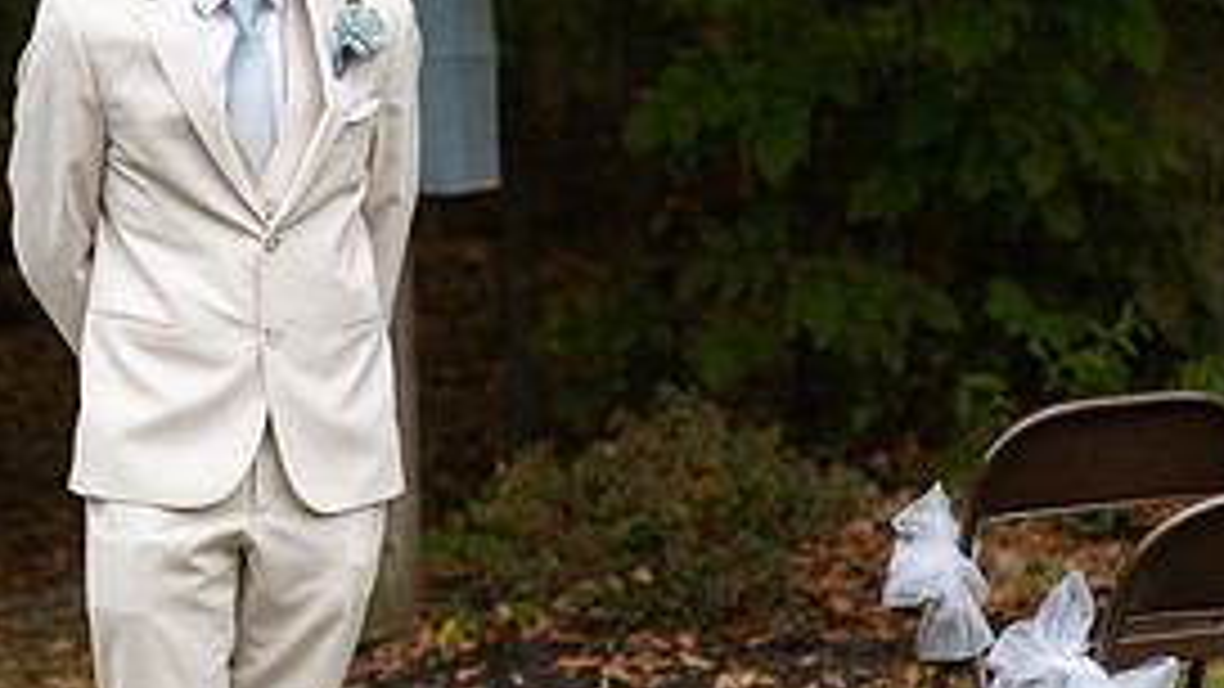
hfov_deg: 11.1
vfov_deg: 6.3
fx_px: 6296
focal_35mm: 194
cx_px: 221
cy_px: 362
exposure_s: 1/800
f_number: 3.2
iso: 640
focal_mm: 85
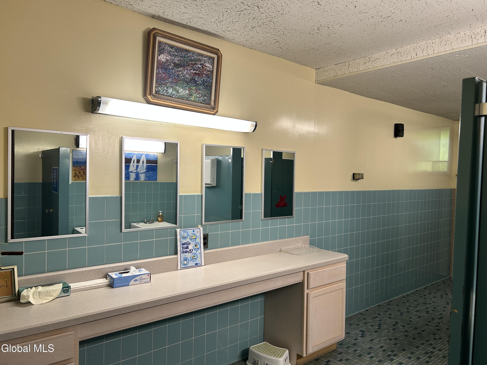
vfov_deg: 53.1
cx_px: 244
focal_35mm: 26
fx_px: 366
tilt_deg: -1.8
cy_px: 182
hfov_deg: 67.3
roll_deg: -1.2
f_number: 1.5
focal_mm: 5.7
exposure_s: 1/60
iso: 100
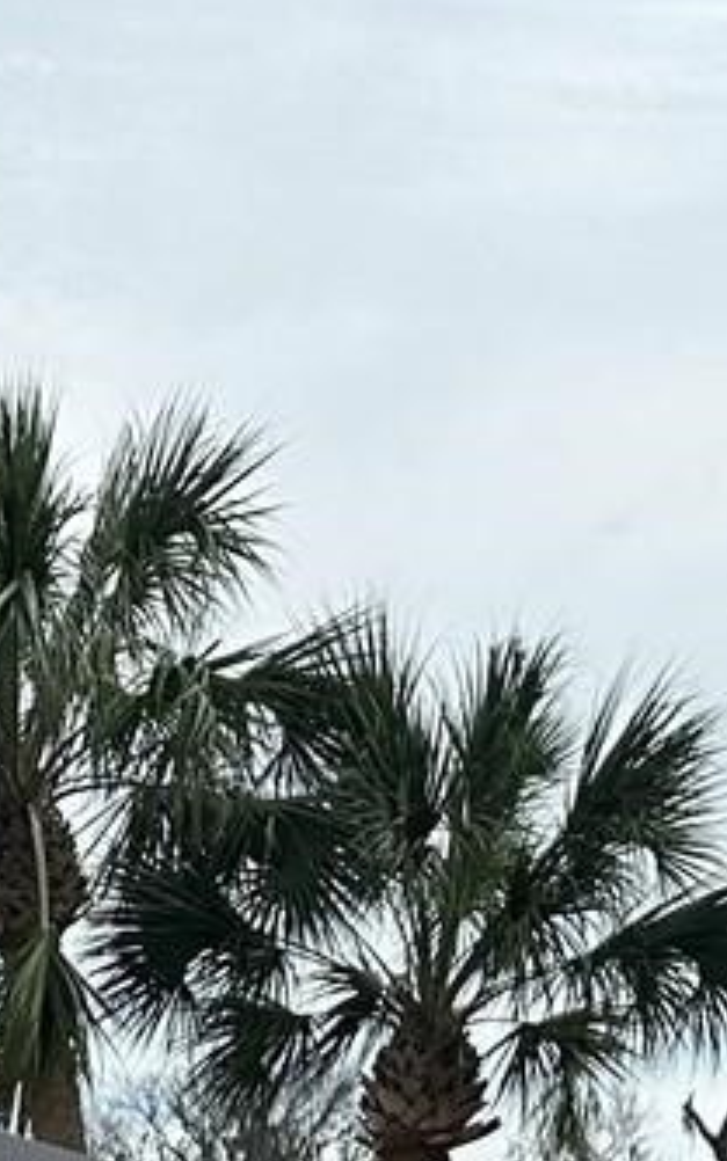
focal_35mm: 122
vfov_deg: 15.7
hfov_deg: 10.6
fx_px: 3864
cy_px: 1773
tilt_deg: -2.2
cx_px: -52
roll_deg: +0.2
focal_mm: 6.86
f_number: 1.78
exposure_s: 1/5263
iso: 80
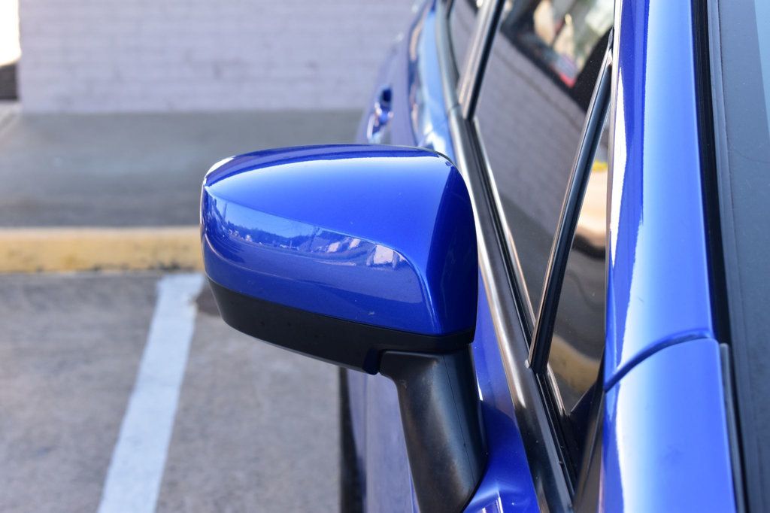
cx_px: 385
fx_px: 1764
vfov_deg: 16.5
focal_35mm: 82
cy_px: 256
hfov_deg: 24.6
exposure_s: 1/100
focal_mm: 55
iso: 400
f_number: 9
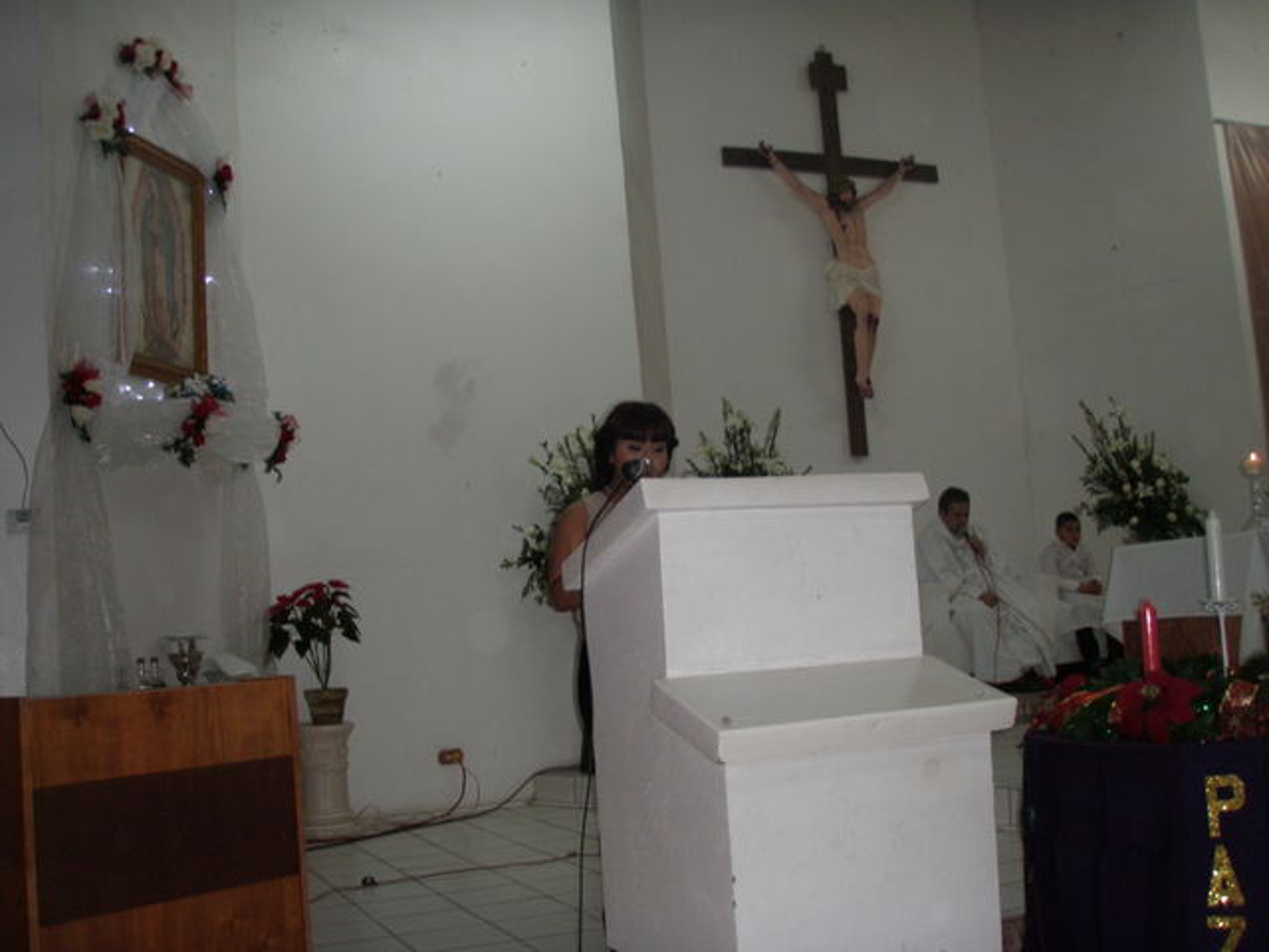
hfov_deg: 49.0
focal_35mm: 38
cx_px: 634
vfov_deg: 37.7
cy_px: 476
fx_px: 1393
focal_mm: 6.7
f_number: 3.5
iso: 160
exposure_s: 1/30
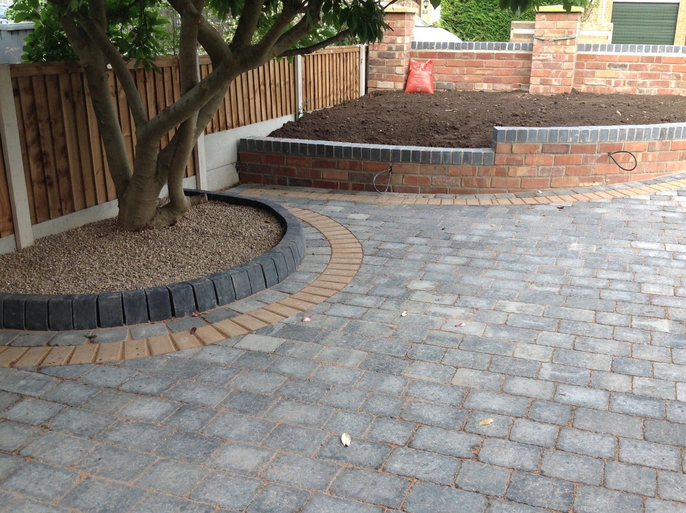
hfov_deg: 49.0
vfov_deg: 37.6
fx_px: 752
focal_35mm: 38
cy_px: 268
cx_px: 369
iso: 50
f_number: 2.4
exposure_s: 1/260
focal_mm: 4.28
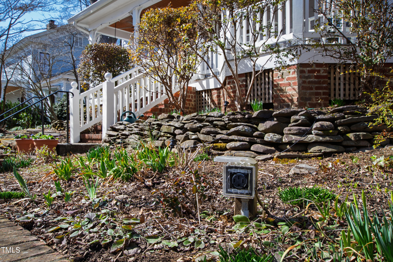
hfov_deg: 61.9
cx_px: 196
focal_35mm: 30
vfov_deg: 43.6
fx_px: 327
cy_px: 131
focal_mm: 20
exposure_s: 1/125
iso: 250
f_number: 8
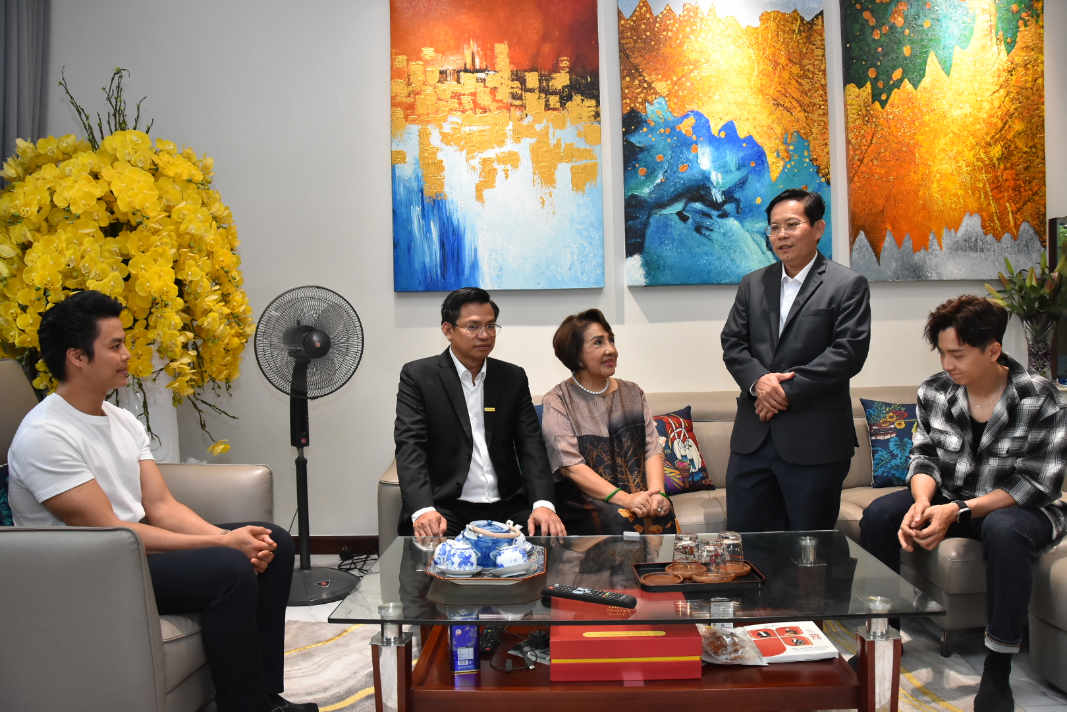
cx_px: 534
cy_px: 356
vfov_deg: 47.9
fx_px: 800
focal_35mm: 27
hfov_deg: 67.4
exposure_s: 1/125
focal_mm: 18
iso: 1600
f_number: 5.6
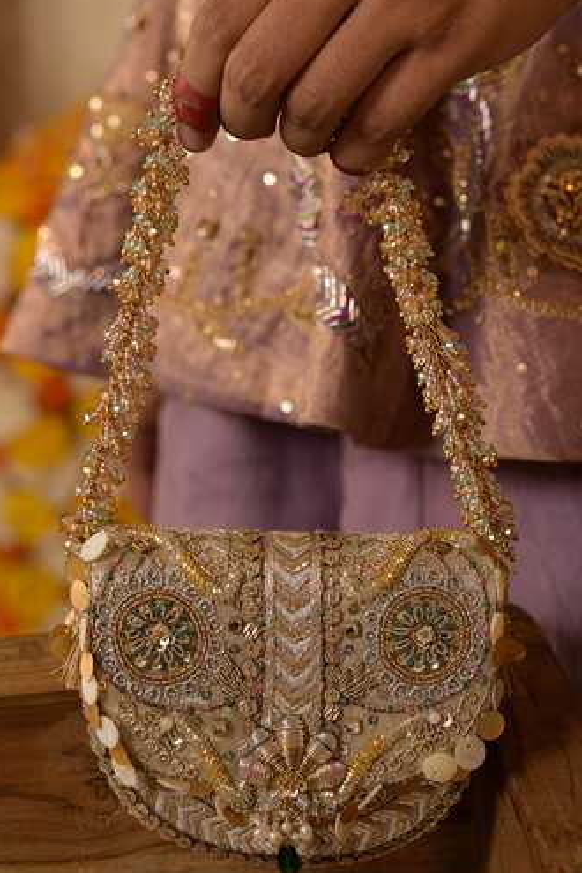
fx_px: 1285
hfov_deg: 25.5
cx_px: 300
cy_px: 451
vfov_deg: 37.5
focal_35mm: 53
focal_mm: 50
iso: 320
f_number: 5
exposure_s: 1/125
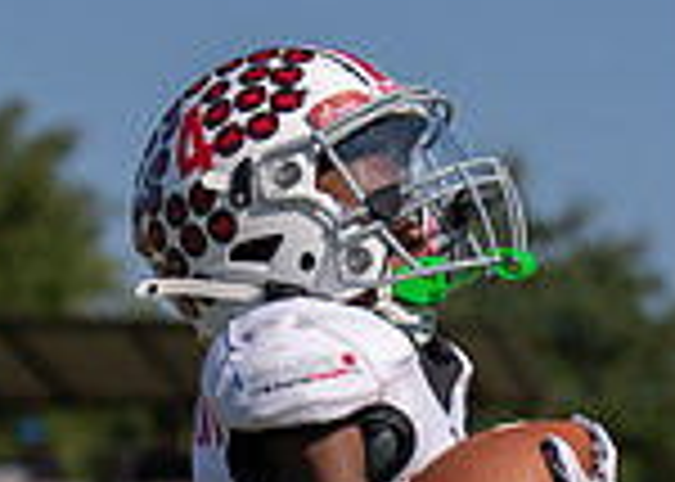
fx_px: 6783
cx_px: 215
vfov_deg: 4.0
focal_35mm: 354
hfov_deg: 5.7
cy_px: 872
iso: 100
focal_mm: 74
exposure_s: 1/4000
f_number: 2.8
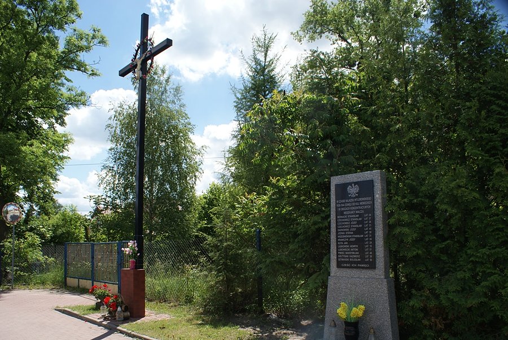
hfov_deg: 67.3
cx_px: 254
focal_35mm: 27
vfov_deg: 48.0
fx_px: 381
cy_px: 170
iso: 100
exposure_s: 1/125
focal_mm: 18
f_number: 10
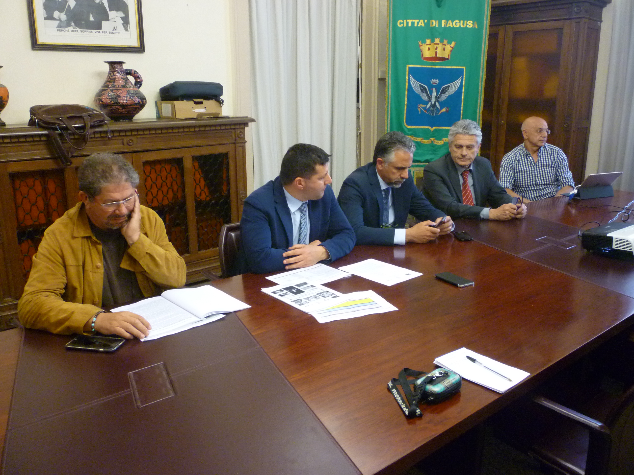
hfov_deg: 61.7
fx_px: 531
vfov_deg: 48.2
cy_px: 238
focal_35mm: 29
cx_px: 317
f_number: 3.3
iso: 400
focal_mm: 5.2
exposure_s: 1/20
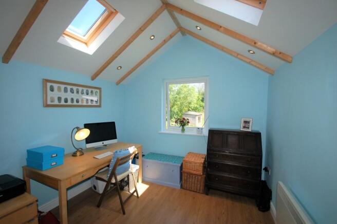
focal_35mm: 15
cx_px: 168
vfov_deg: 77.2
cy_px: 112
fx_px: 140
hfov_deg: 100.4
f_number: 7.1
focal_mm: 10
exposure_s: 1/200
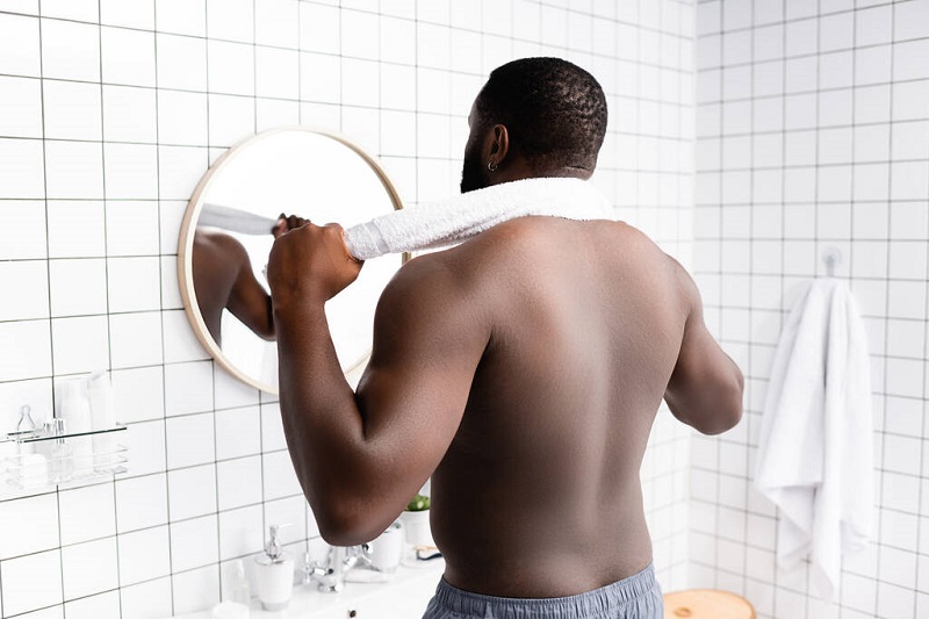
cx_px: 464
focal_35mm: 35
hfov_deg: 54.4
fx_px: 903
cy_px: 310
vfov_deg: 37.8
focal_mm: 35
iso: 160
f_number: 3.5
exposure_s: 1/200
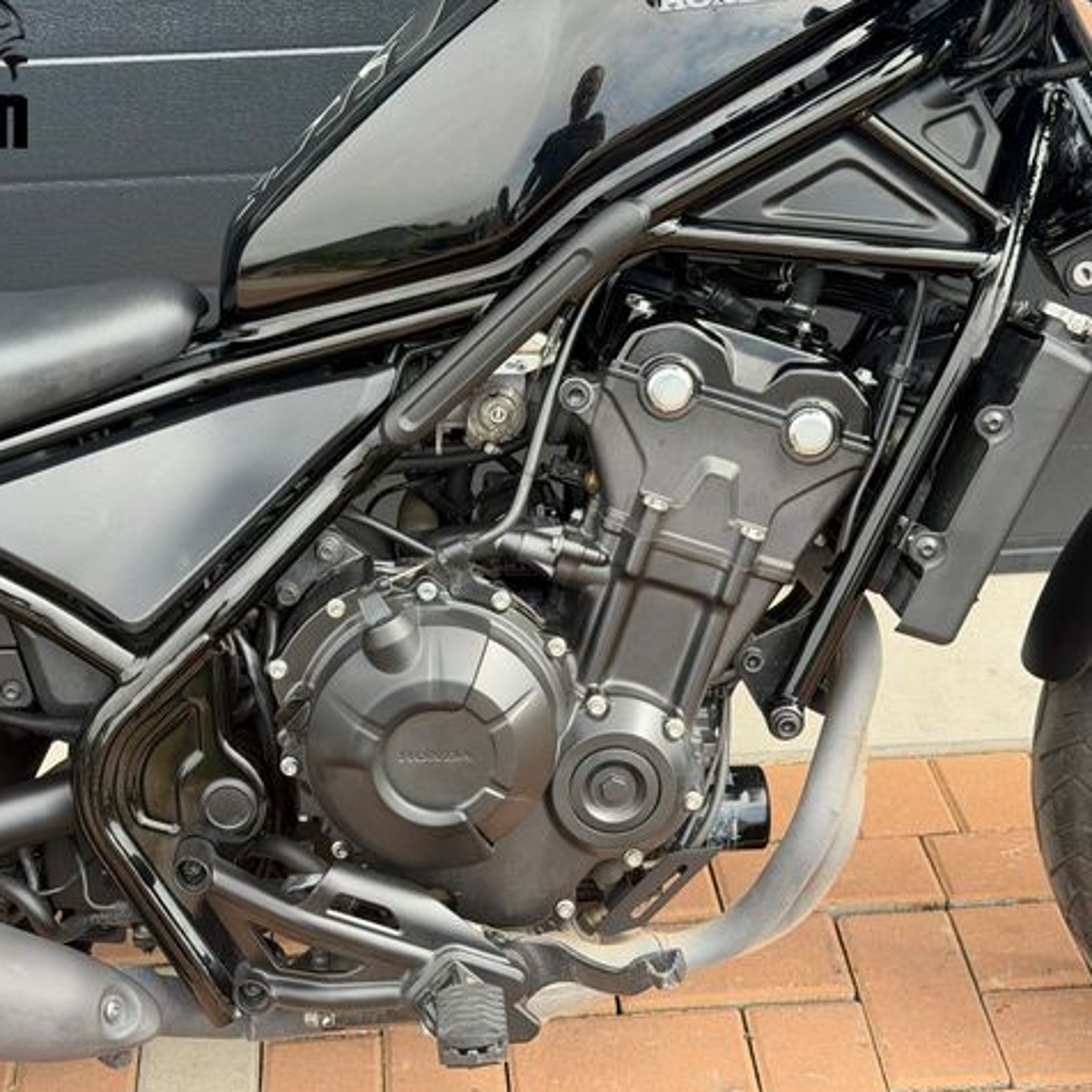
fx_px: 2034
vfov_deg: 30.0
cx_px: 468
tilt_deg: -33.1
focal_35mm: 57
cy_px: 546
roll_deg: +2.8
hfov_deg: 30.0
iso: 64
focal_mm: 6.76
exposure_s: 1/719
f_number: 1.78
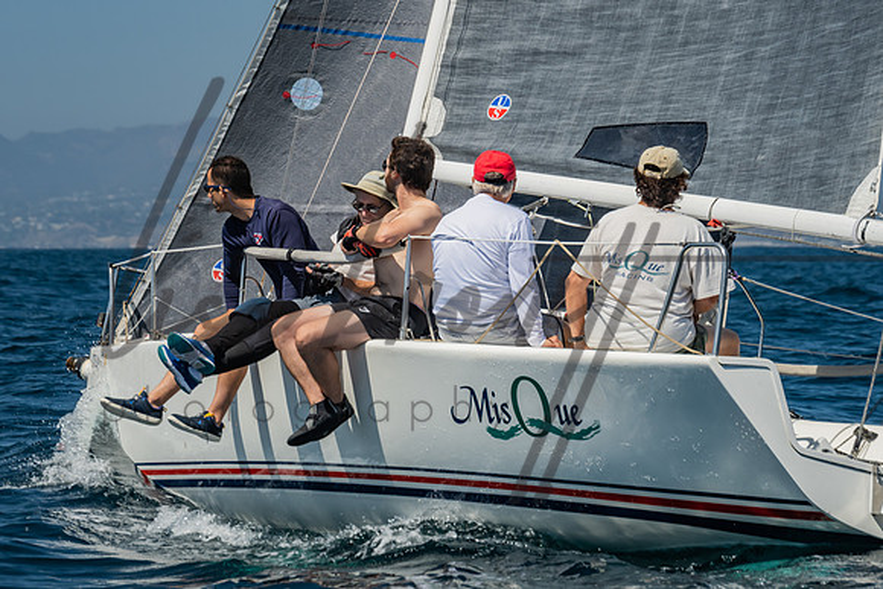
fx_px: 4424
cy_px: 198
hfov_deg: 11.4
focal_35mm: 180
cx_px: 337
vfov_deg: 7.6
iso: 160
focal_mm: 125
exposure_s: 1/640
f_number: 6.3
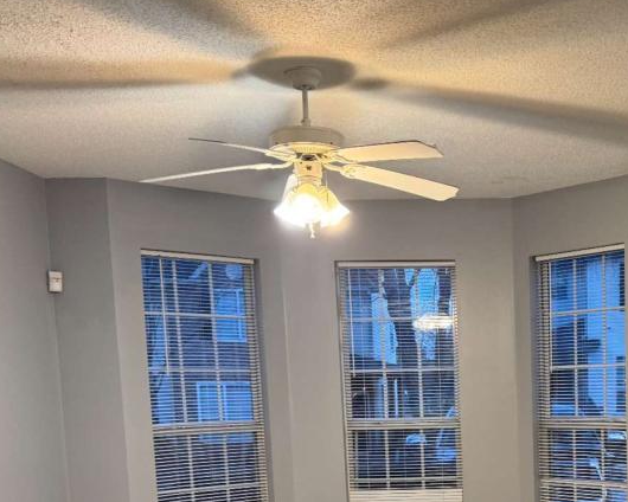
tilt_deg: -7.6
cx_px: 530
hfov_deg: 34.0
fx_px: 985
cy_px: 517
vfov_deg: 26.8
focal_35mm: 53
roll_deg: +0.6
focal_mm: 6.76
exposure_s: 1/60
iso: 200
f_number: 1.78
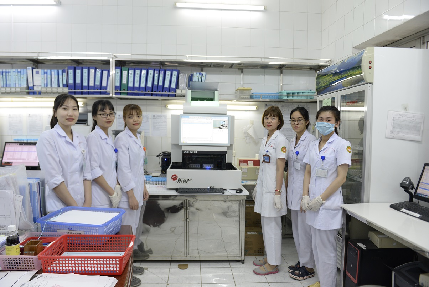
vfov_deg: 53.2
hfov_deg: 73.7
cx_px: 214
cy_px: 144
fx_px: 286
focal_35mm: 24
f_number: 4.5
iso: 1000
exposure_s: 1/80
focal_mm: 24
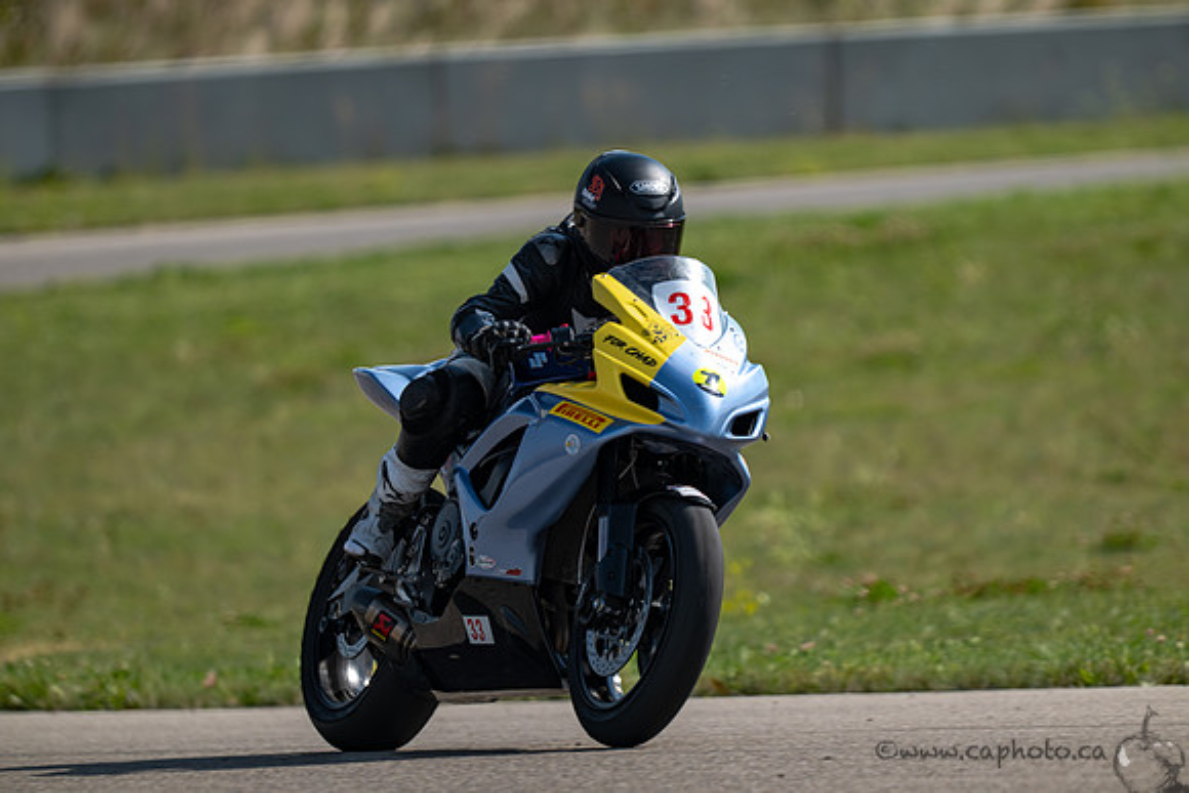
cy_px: 396
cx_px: 594
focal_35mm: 600
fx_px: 19820
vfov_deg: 2.3
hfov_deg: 3.4
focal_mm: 600
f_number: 6.3
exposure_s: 1/1250
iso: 180
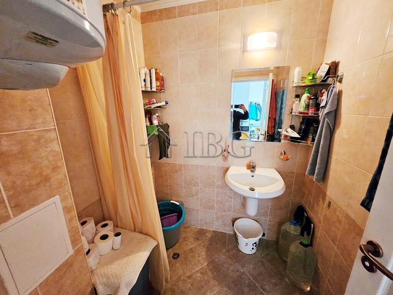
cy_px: 148
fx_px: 148
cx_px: 196
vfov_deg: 89.9
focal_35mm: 13
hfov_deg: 106.2
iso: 640
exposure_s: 1/33.3
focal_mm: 1.7
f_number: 2.2
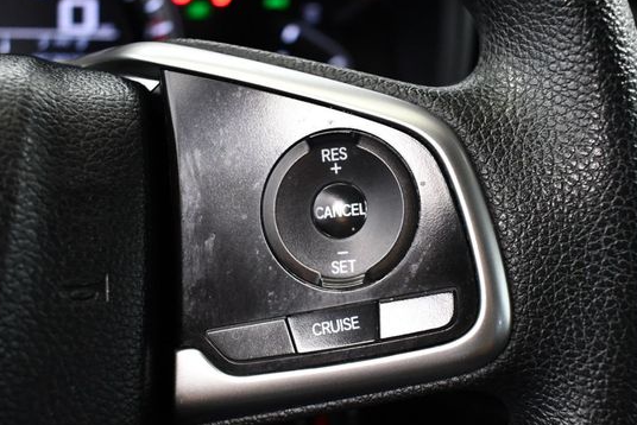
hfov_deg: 45.4
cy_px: 249
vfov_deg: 31.2
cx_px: 342
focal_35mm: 43
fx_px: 761
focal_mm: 18
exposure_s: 1/125
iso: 3200
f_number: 3.5
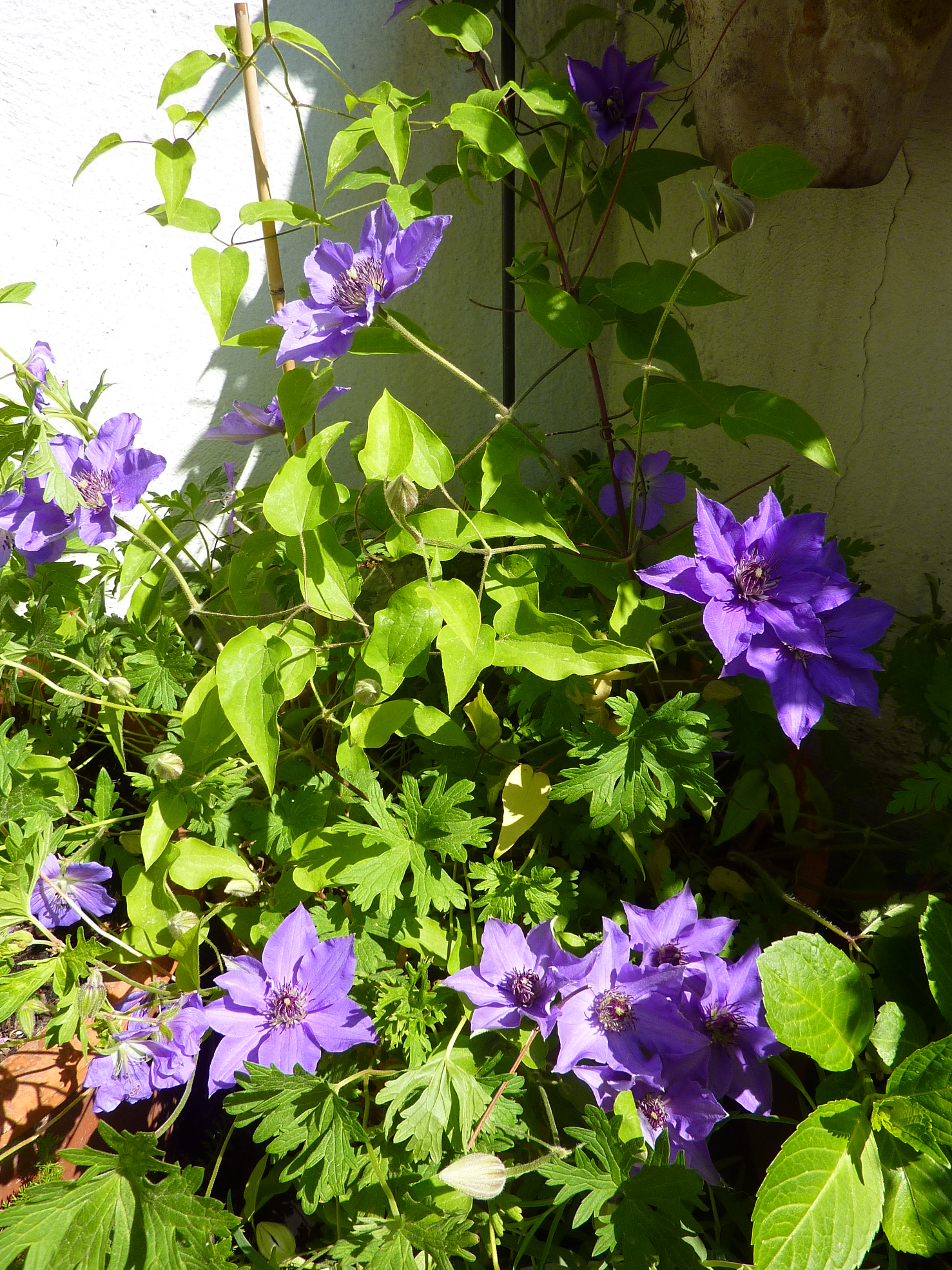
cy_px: 629
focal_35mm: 26
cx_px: 471
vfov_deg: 67.3
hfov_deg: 53.1
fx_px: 953
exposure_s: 1/320
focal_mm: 4.1
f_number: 4
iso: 80
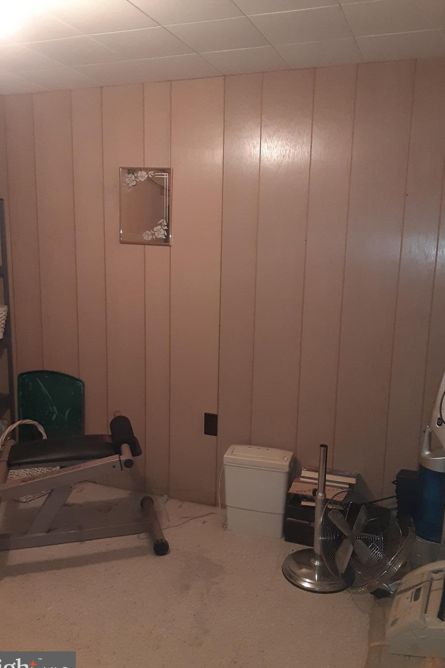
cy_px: 343
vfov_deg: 63.6
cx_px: 222
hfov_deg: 45.0
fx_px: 537
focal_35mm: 29
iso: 250
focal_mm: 2.91
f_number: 1.9
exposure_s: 1/24
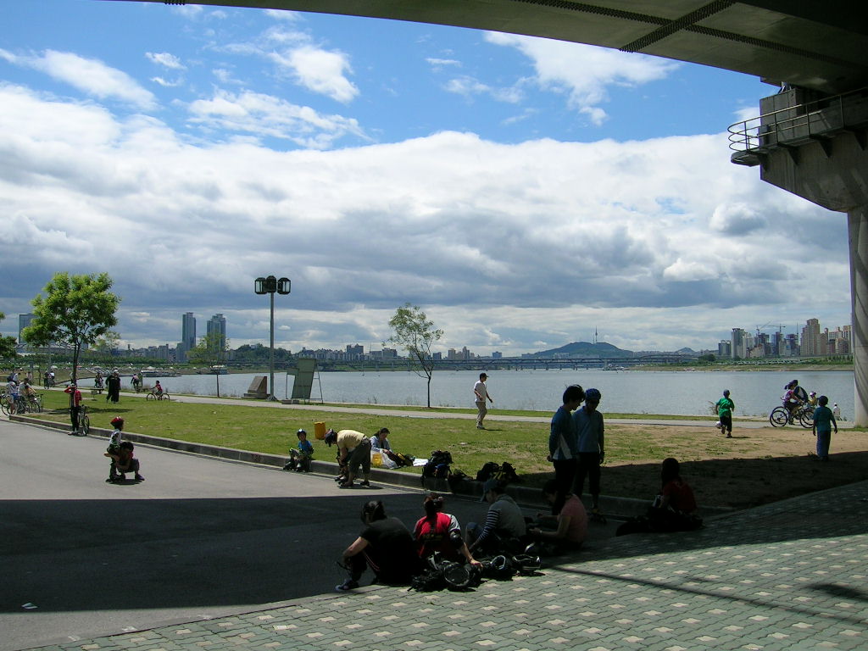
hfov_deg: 52.6
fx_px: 878
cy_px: 326
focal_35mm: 35
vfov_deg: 40.7
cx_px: 434
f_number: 4.8
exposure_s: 1/859
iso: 50
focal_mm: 5.4
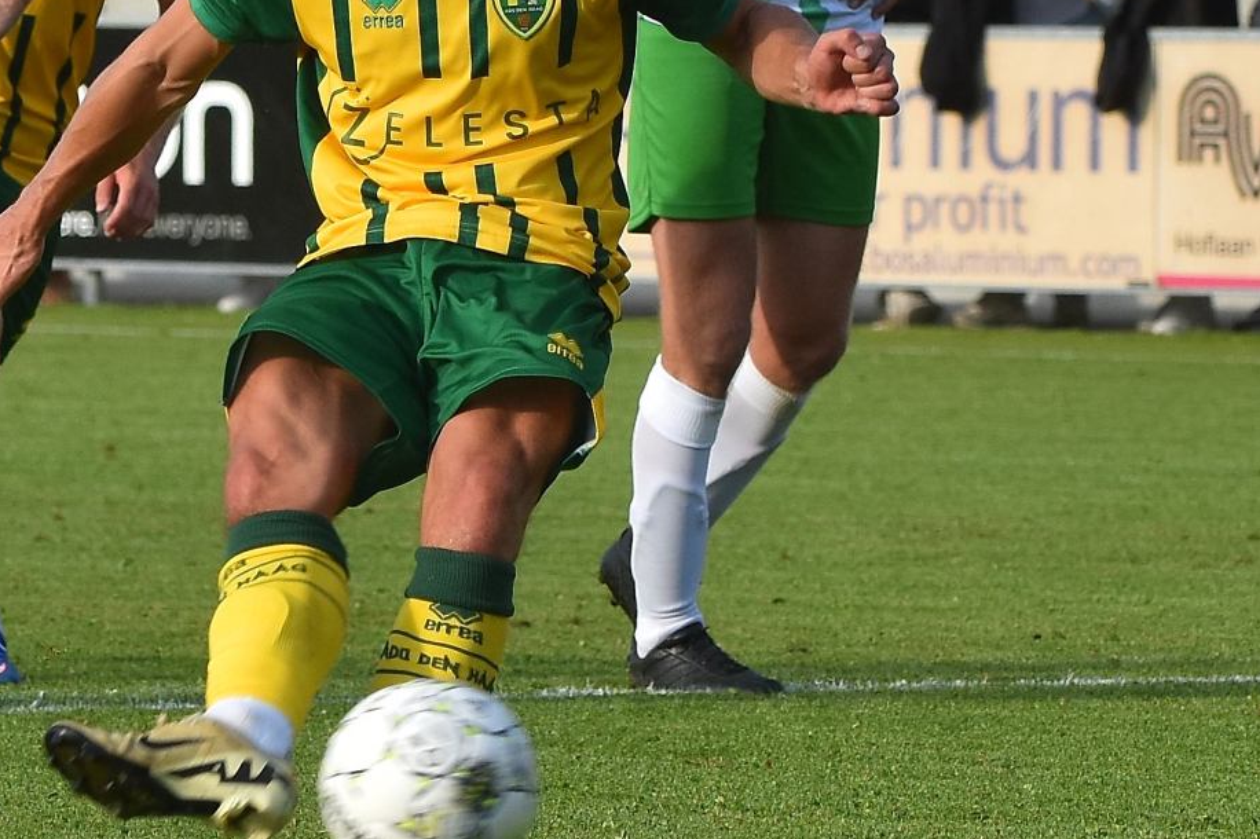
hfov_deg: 6.0
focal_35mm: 346
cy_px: 231
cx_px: 415
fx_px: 12105
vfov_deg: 4.0
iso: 200
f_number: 4.5
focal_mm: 110
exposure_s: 1/1000
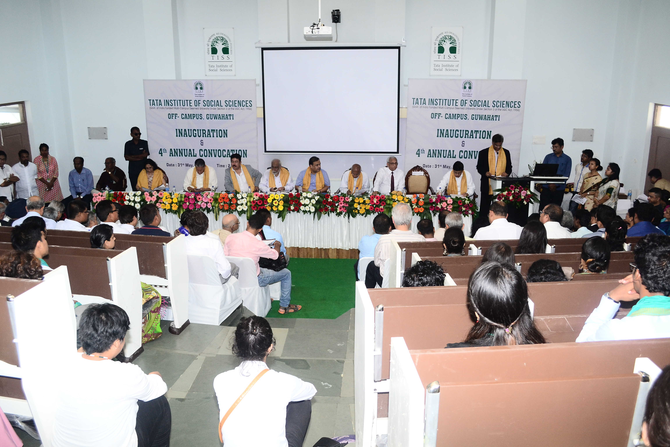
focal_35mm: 33
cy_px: 224
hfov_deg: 57.2
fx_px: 614
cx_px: 335
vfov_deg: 40.0
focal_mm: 22
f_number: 5.6
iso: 800
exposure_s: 1/125
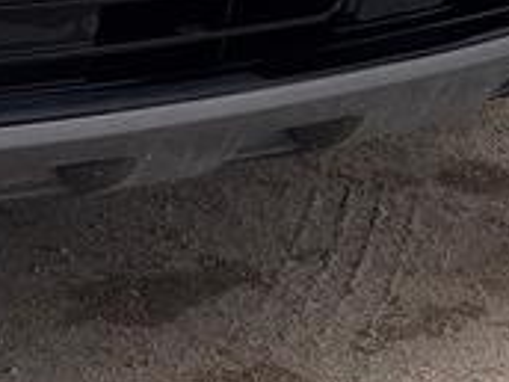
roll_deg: -0.6
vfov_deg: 7.3
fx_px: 2853
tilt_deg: -7.4
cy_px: -438
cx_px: -465
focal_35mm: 194
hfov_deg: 9.6
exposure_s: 1/2062
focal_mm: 5.96
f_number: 1.6
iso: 50
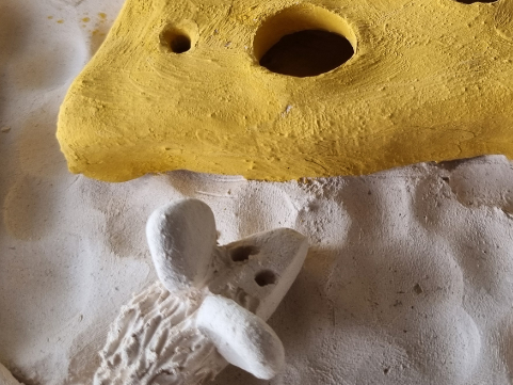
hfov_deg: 34.1
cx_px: 435
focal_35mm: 54
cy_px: 48
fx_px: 800
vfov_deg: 26.3
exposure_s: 1/100
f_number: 1.8
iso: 125
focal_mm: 5.4
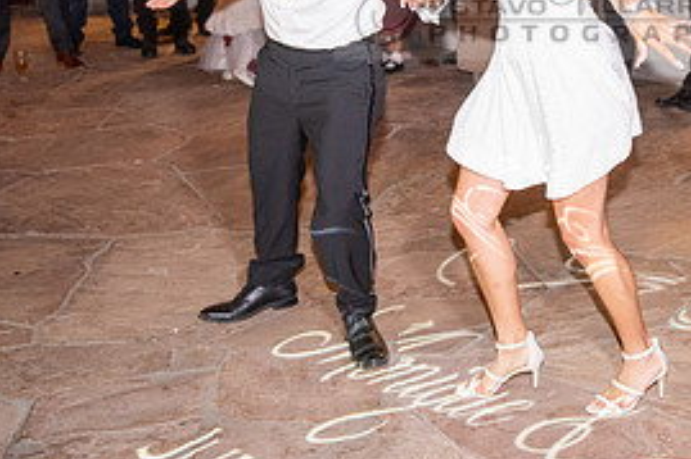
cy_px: -1
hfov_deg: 28.6
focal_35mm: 69
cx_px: 557
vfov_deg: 19.2
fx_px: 1324
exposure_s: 1/125
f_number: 2.8
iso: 1250
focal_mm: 32
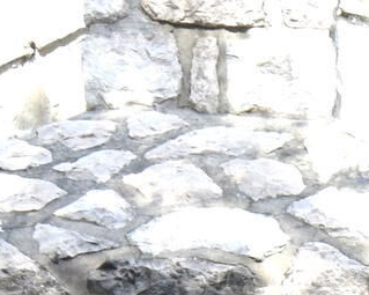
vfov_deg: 13.0
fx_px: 1157
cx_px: 383
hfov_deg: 17.6
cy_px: 555
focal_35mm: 106
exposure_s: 1/200
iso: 400
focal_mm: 10
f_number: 7.1
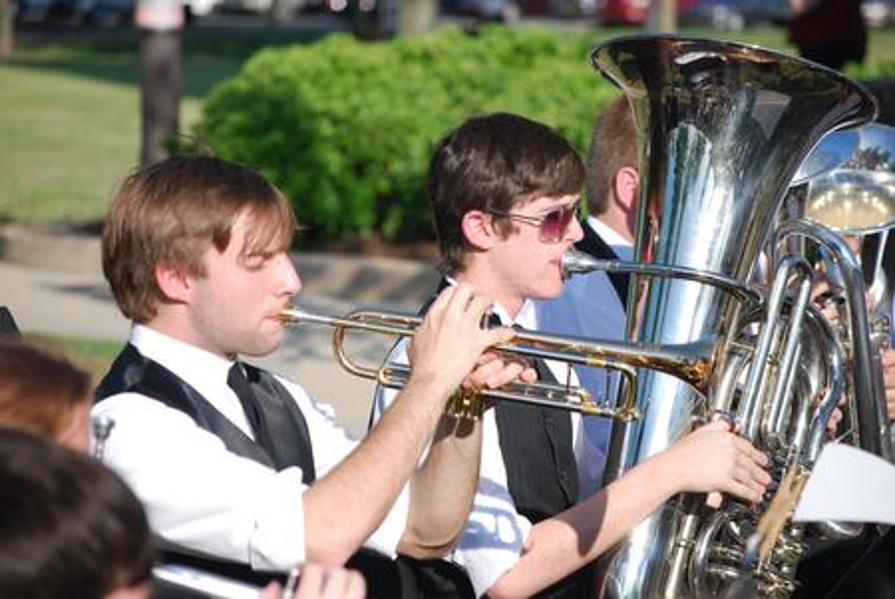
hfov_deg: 11.4
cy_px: 300
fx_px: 4479
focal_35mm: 180
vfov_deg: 7.6
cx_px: 448
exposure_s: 1/320
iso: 100
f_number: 6.3
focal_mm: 120
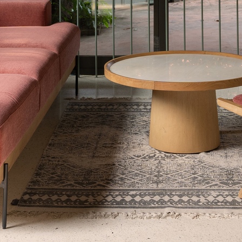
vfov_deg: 14.8
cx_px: 160
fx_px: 870
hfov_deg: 15.8
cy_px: -109
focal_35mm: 110
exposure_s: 1/40
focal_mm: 29
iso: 250
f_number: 8
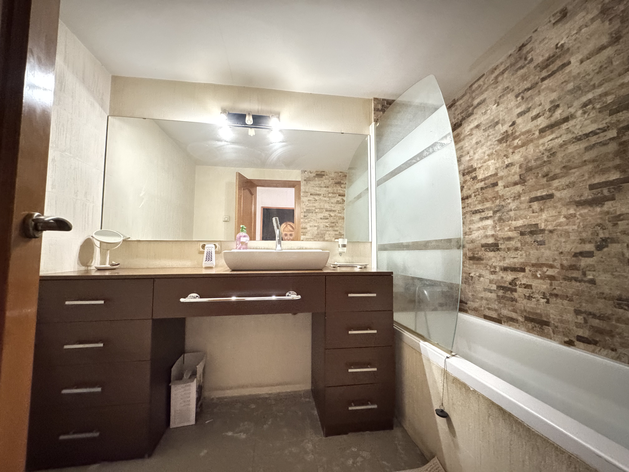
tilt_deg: +4.5
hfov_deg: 102.1
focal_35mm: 14
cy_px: 236
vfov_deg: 85.7
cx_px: 314
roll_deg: +0.1
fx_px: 254
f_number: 2.2
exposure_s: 1/17
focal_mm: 2.22
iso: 3200
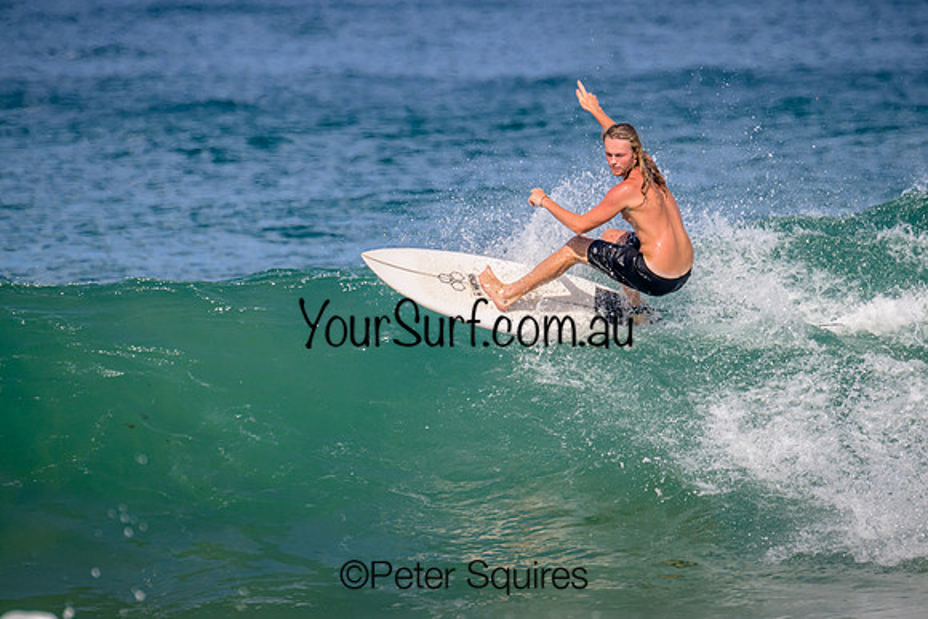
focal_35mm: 748
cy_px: 283
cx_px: 503
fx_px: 19288
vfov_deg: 1.8
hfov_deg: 2.8
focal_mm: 690
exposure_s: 1/2000
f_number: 11
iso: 900
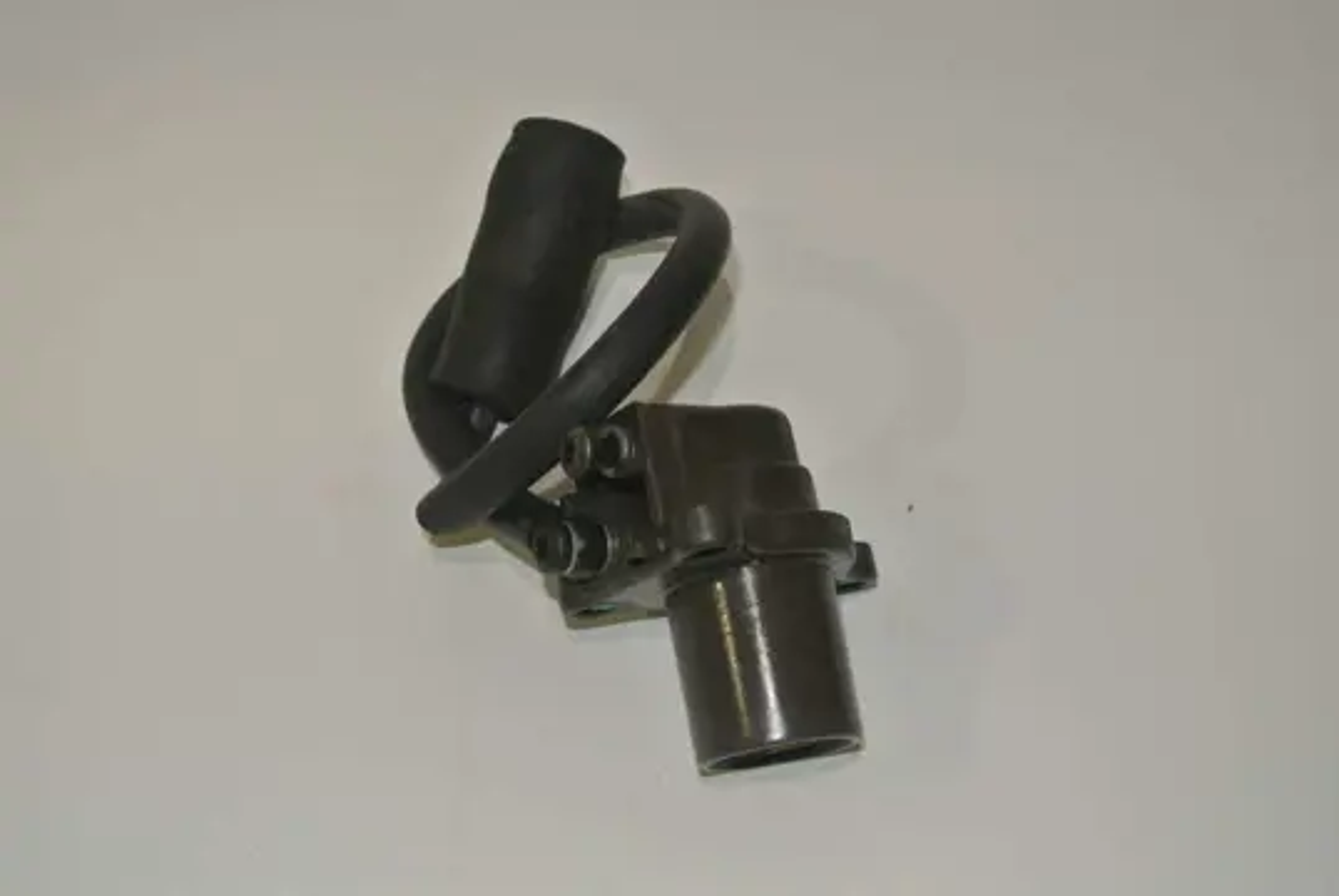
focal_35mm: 52
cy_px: 448
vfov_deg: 26.1
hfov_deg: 38.1
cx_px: 670
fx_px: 1936
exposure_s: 1/60
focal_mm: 19.6
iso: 200
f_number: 4.8
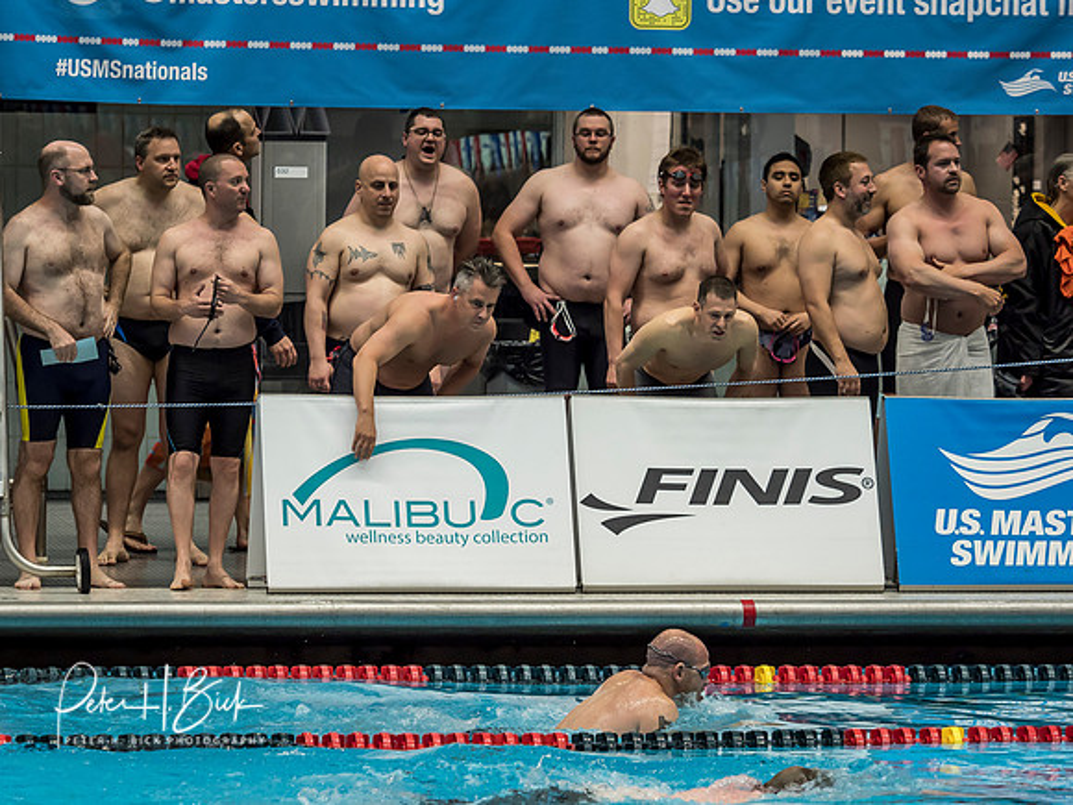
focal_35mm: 207
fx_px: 6410
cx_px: 457
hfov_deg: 9.6
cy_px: 343
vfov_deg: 7.2
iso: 1000
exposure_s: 1/320
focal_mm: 85
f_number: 2.8
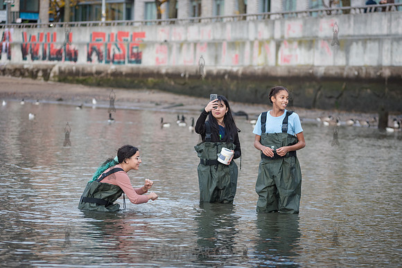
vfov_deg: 9.5
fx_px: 1620
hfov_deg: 14.1
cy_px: 141
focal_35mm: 145
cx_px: 209
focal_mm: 135
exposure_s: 1/200
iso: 800
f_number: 4
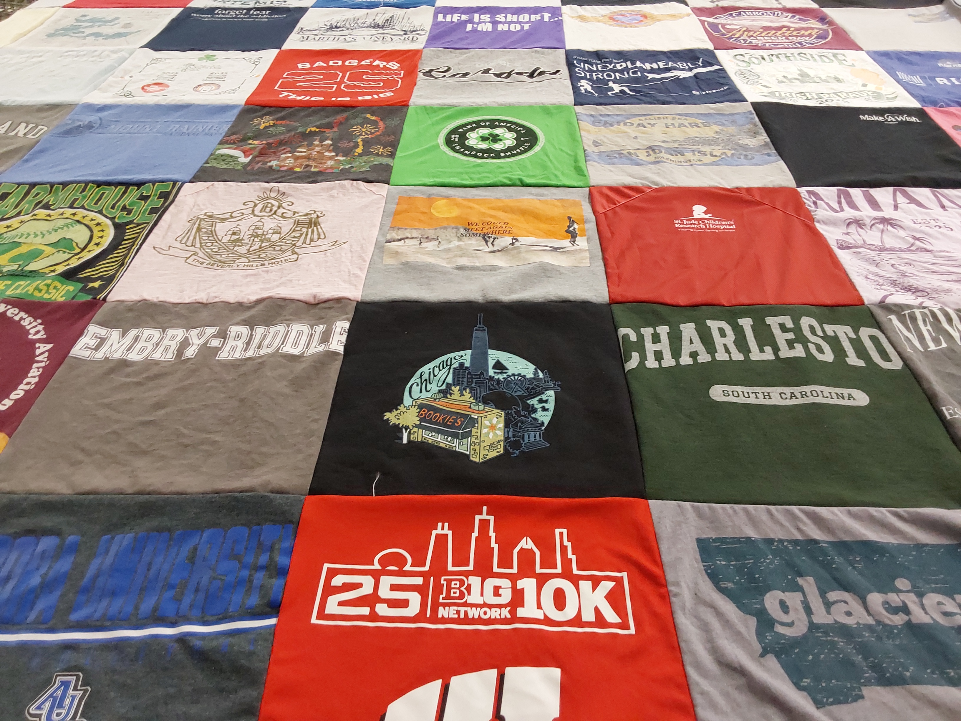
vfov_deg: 49.7
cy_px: 360
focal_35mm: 28
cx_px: 480
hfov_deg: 63.4
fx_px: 777
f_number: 1.9
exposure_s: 1/60
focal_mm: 2.91
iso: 200
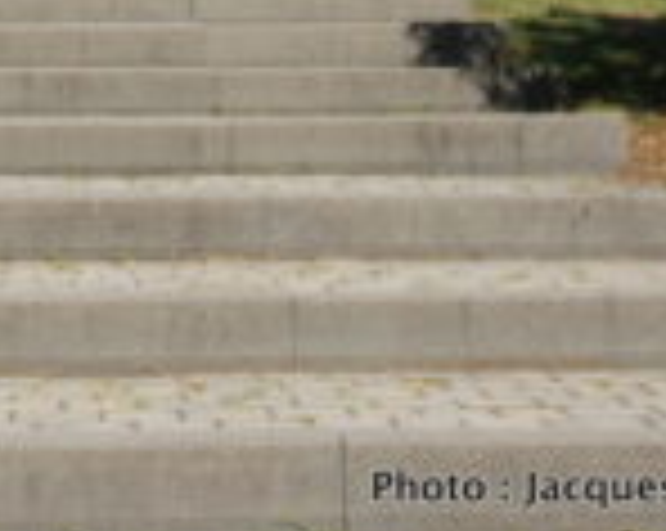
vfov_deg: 11.6
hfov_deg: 14.8
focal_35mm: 129
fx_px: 2531
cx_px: 36
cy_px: -200
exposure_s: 1/80
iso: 100
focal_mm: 27
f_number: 16
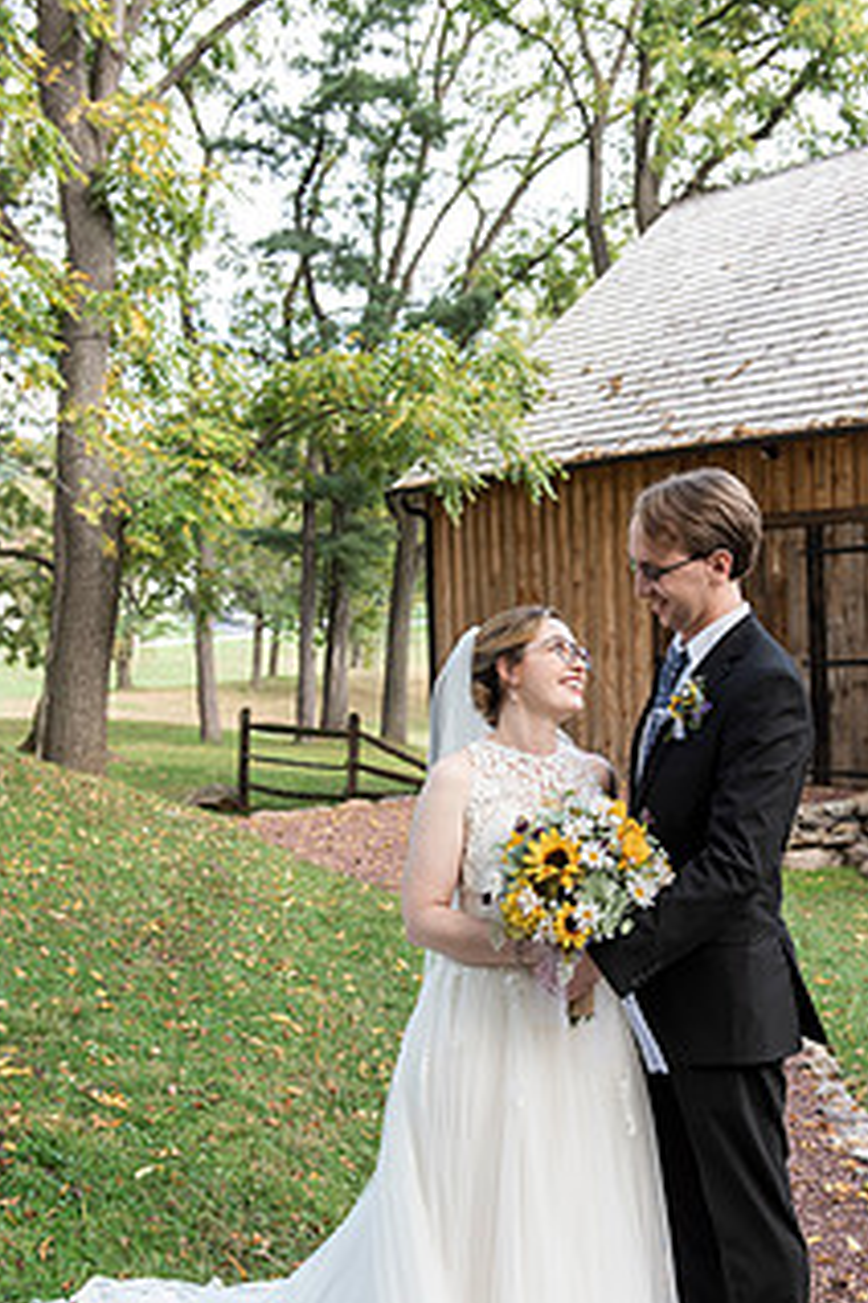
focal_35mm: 51
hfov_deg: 26.4
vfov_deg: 38.7
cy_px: 783
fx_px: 1844
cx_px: 520
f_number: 4
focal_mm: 36
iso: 400
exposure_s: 1/320
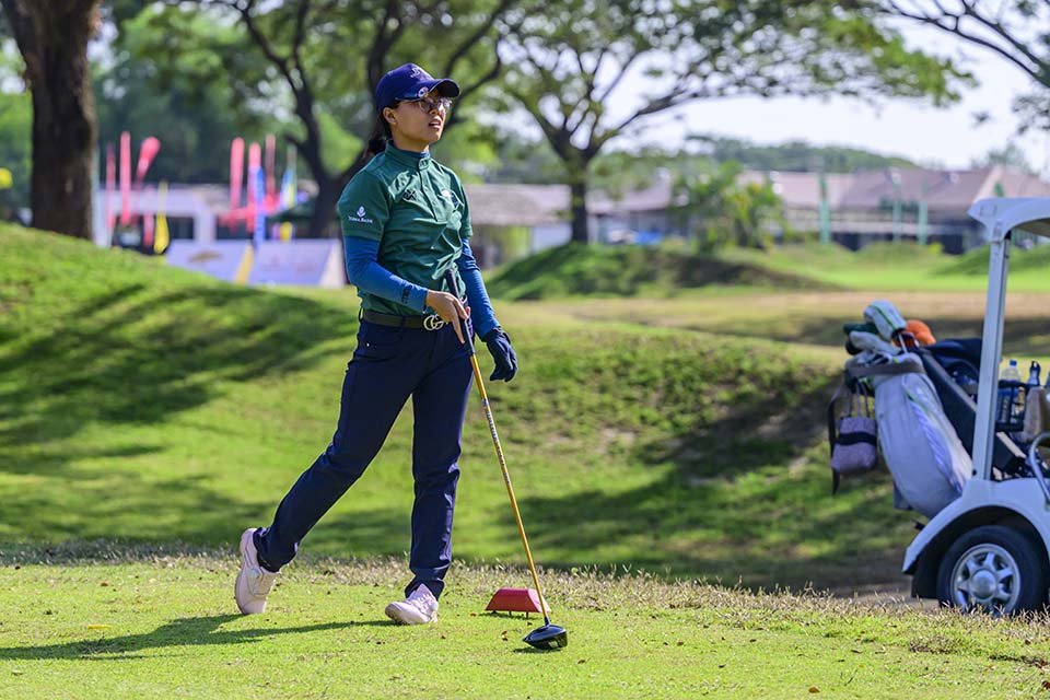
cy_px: 350
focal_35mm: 92
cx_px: 525
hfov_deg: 22.1
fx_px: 2683
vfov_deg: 14.9
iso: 800
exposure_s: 1/10000
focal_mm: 92
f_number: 2.8
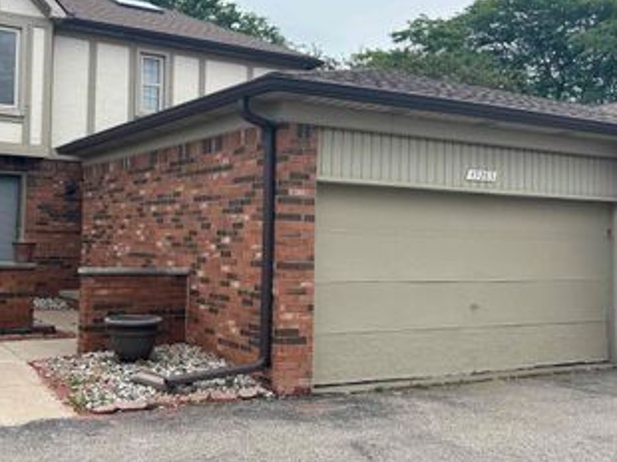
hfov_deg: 44.5
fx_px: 748
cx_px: 239
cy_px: 202
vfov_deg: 34.3
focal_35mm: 42
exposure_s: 1/2513
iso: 50
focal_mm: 5.7
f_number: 1.5
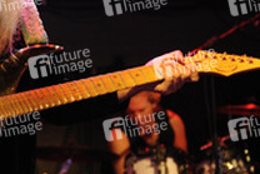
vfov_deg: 14.3
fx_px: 687
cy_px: 33
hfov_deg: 21.0
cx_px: 26
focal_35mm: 95
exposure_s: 1/250
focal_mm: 44
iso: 1600
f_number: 3.5
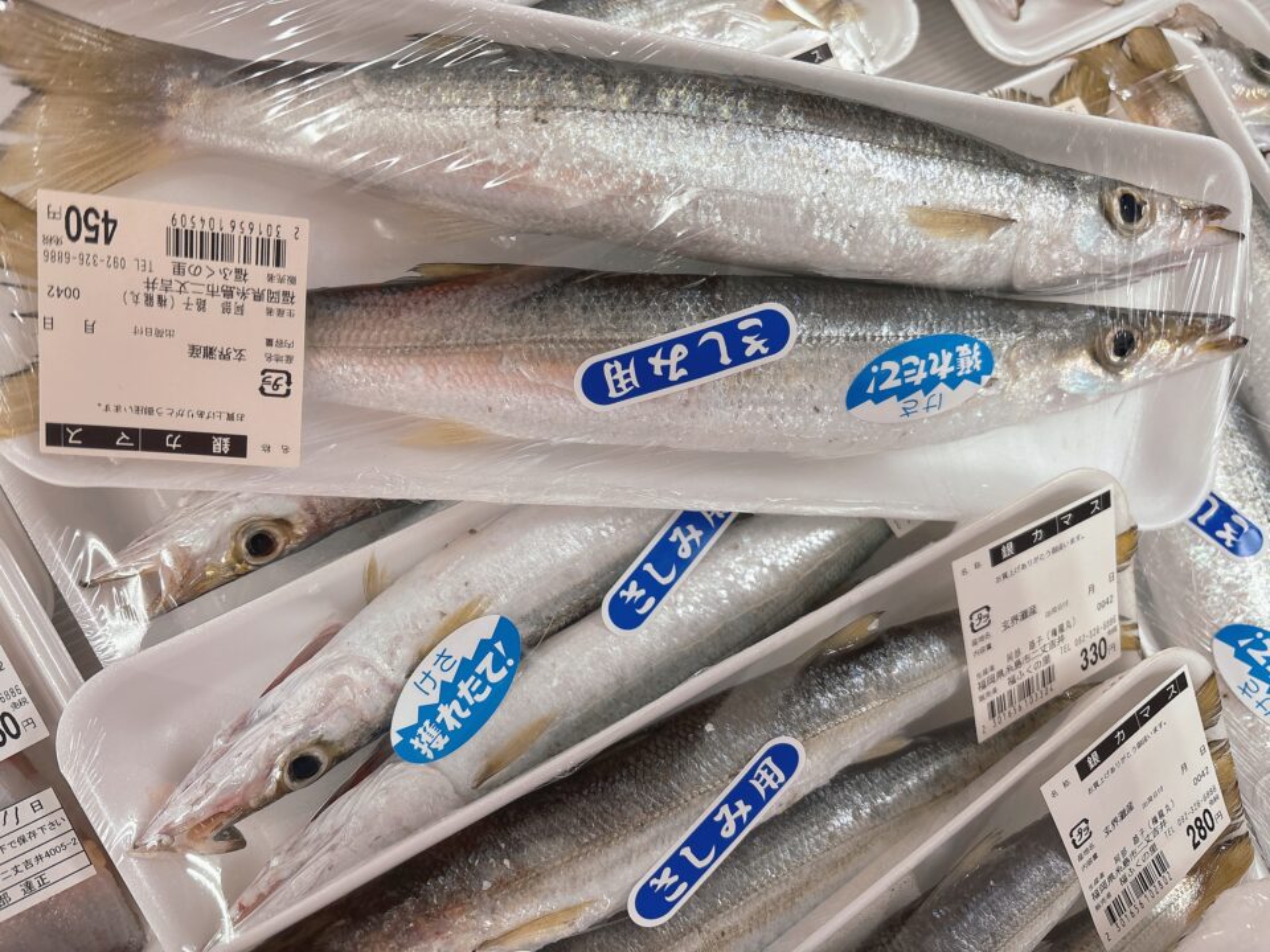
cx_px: 635
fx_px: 954
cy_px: 476
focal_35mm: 26
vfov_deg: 53.1
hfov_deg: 67.3
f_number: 1.6
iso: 100
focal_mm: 5.96
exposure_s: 1/60
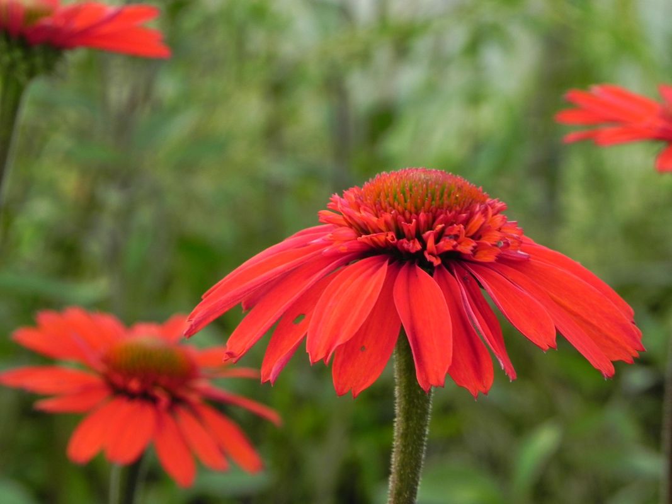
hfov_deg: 10.7
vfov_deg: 8.1
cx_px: 336
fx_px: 3572
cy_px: 252
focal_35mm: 184
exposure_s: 1/25
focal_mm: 32.7
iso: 160
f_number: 5
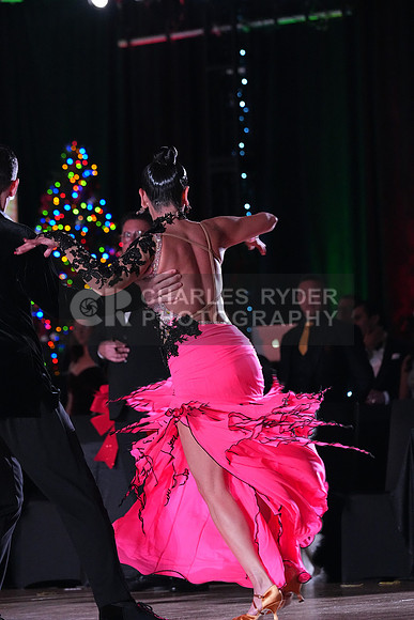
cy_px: 310
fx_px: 3275
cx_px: 207
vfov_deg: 10.8
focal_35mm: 190
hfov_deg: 7.2
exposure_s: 1/400
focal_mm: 190
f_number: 5.6
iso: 10000
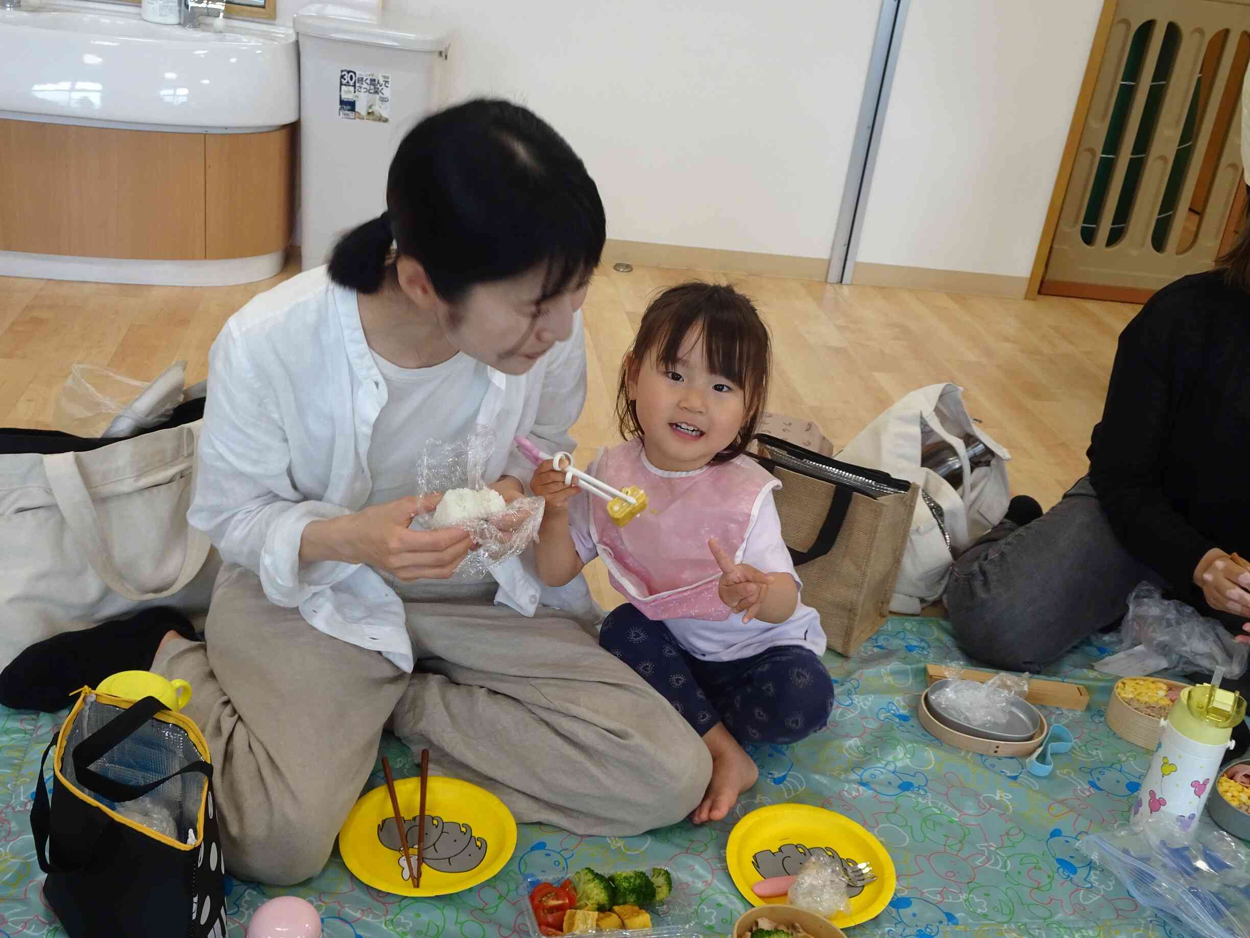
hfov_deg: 52.6
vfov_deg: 40.7
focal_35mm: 35
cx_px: 625
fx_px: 1264
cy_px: 469
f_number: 4
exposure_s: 1/80
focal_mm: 6
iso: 250
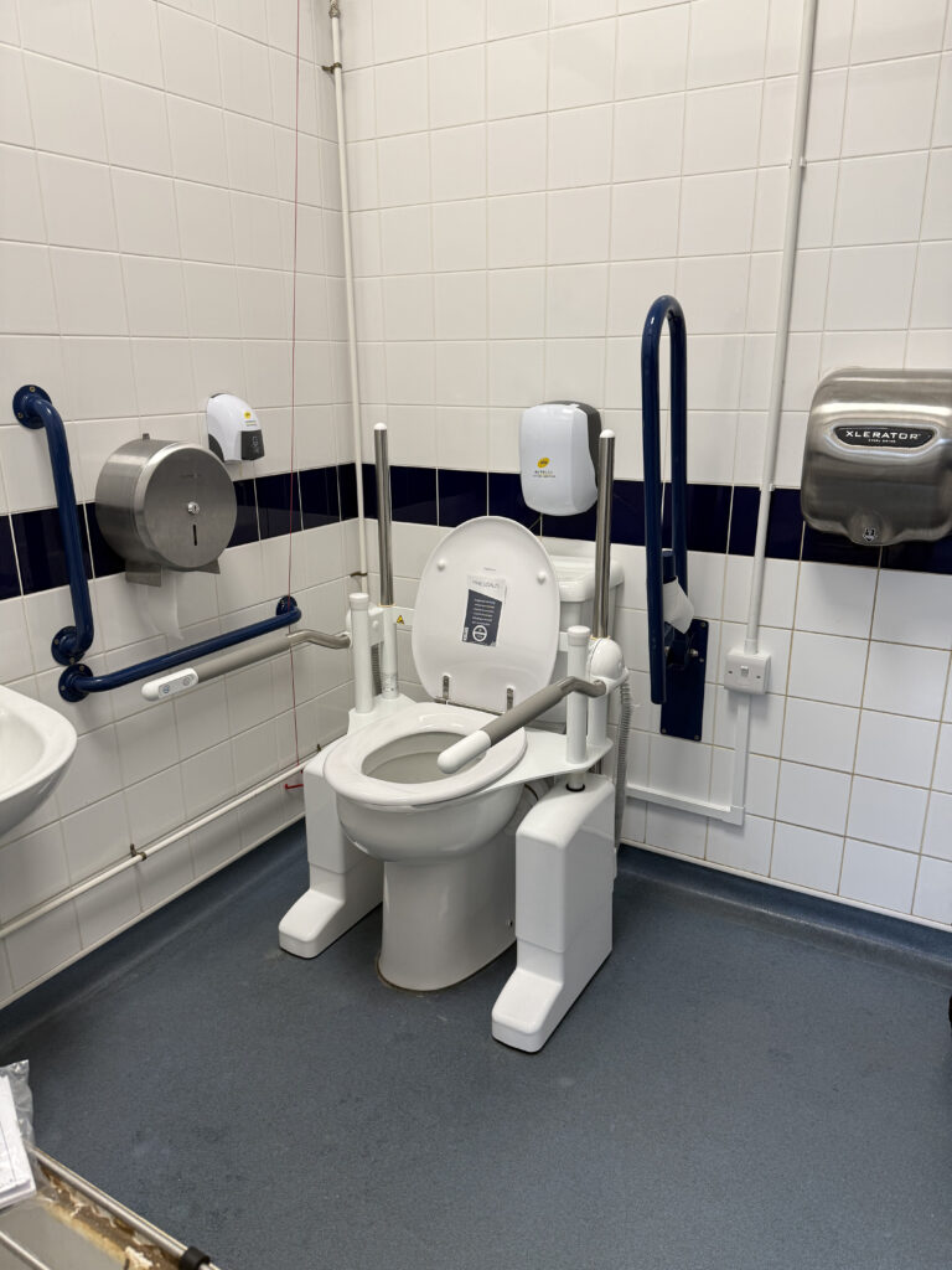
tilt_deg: -17.2
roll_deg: -1.3
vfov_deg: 71.6
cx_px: 476
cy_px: 635
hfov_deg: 56.8
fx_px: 880
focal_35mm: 24
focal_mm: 6.76
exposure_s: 1/100
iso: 125
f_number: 1.78
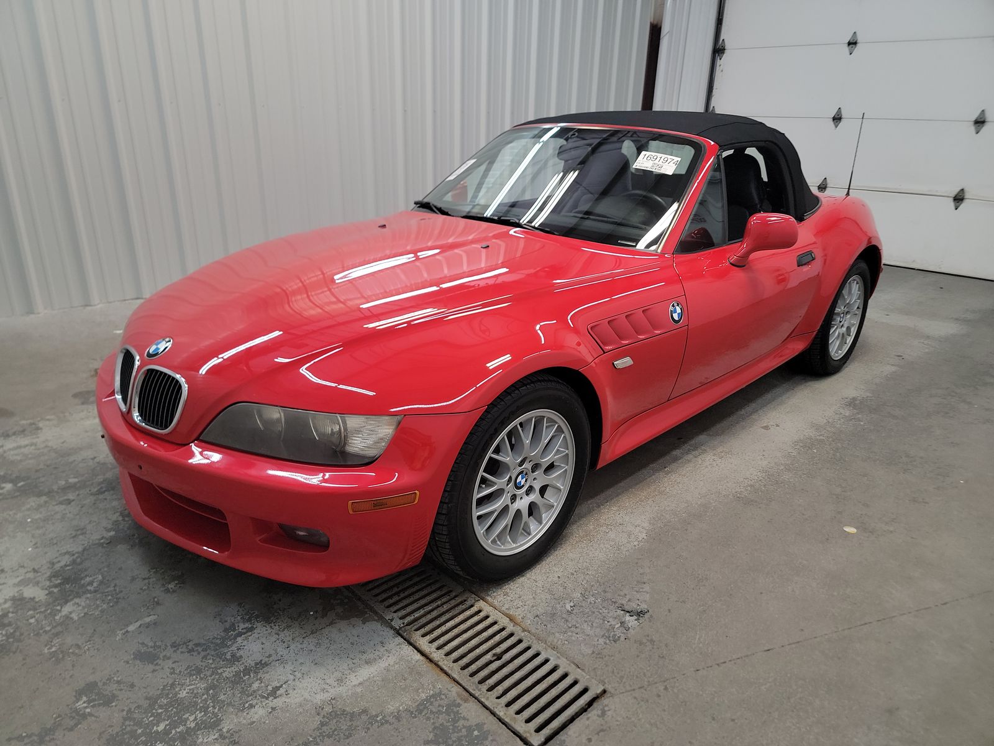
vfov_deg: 56.8
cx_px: 497
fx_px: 689
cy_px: 373
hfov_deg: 71.6
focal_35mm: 24
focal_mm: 6.7
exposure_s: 1/59
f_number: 1.8
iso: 141
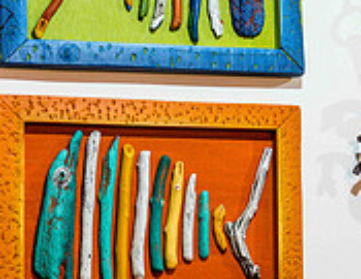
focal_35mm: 177
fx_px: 1865
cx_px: 540
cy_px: 204
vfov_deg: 8.5
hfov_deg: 10.7
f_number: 3.2
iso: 500
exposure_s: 1/320
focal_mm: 48
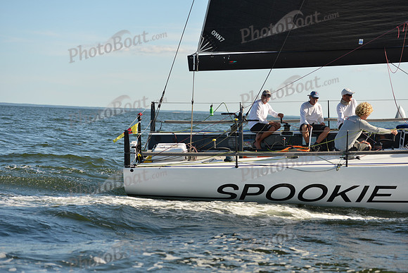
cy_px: 136
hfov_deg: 25.4
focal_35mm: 80
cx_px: 204
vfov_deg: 17.1
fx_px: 907
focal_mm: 80
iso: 320
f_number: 4
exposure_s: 1/1000
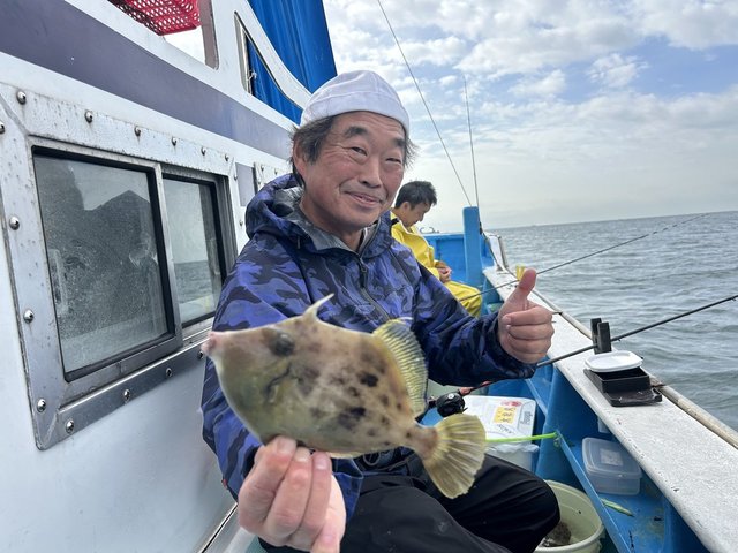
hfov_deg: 67.3
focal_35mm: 26
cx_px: 369
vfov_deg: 53.1
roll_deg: +3.5
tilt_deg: -3.9
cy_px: 276
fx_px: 554
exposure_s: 1/2457
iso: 50
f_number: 1.5
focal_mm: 5.7
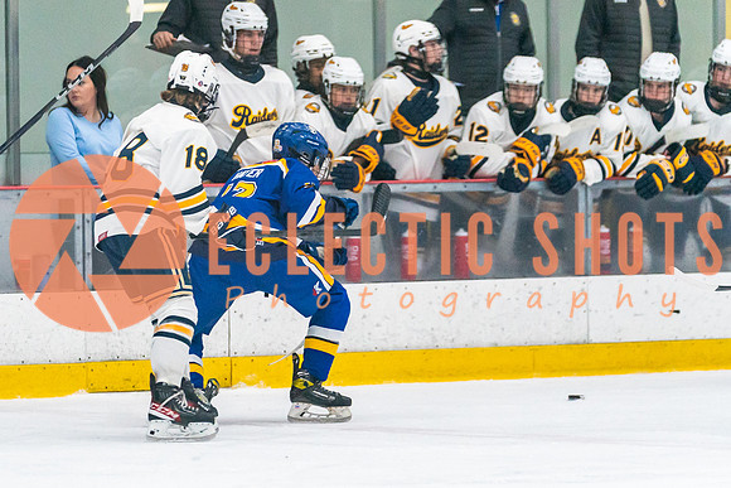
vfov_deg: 4.2
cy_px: 321
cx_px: 270
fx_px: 6616
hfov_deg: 6.3
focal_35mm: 326
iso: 3200
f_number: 2.8
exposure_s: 1/1250
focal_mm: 164
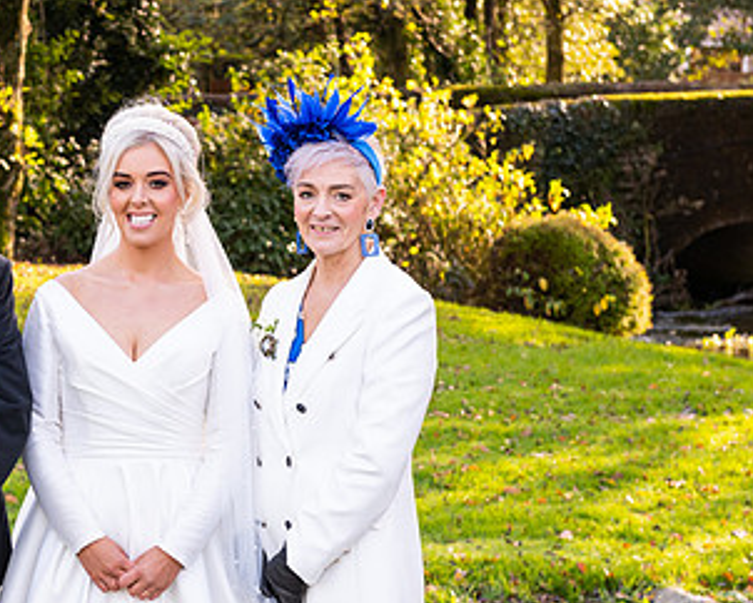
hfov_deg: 15.2
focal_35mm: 126
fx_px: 2810
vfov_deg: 12.3
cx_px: 147
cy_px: 293
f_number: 6.3
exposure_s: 1/160
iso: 500
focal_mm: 70
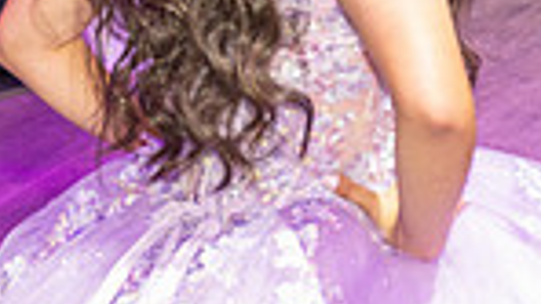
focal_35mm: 173
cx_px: 643
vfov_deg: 6.9
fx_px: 2480
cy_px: -141
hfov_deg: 12.2
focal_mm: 42
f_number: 3.5
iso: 1000
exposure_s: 1/125
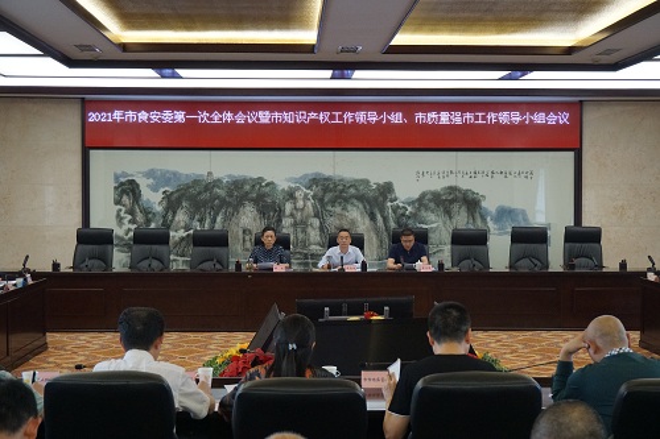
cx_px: 330
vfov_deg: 25.7
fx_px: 962
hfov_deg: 37.9
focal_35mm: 52
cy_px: 220
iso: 1600
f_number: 5.6
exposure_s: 1/160
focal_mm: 35
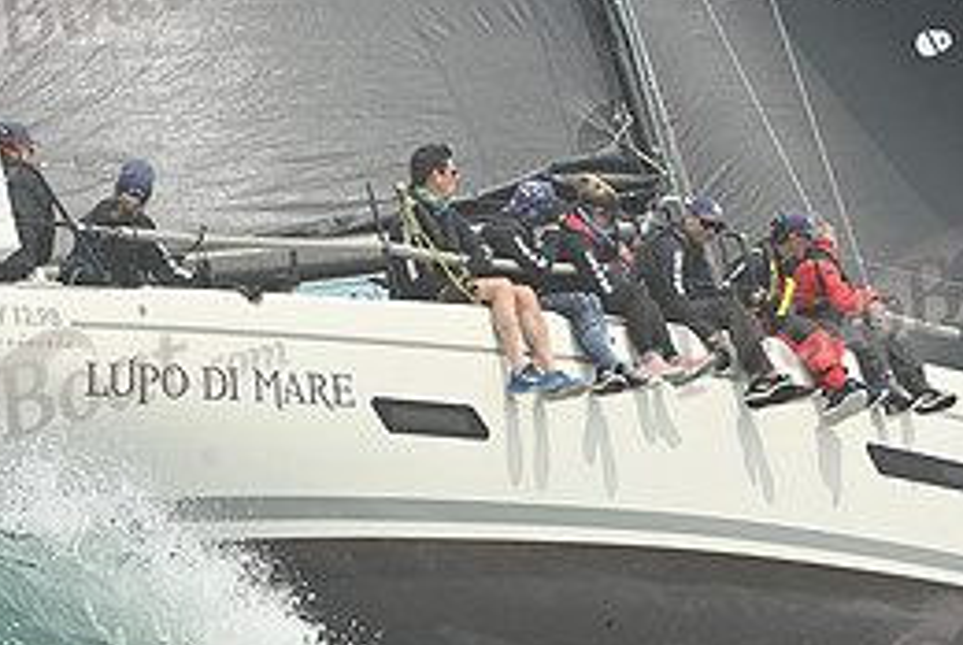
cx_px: 482
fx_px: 4178
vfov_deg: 8.8
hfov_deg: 13.1
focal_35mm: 156
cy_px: 161
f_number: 8
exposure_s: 1/1250
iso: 320
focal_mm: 70
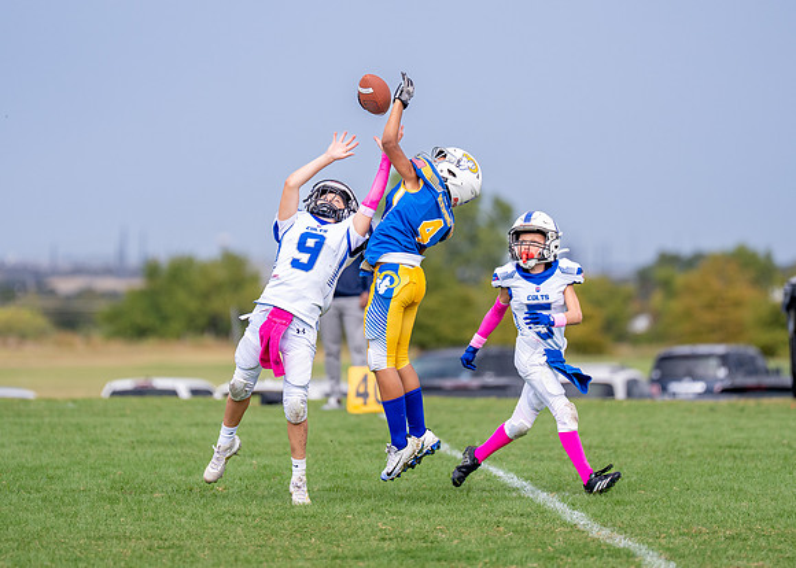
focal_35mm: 297
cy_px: 246
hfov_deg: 6.8
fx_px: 6724
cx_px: 406
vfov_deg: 4.8
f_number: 2.8
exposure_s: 1/2500
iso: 250
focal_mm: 200
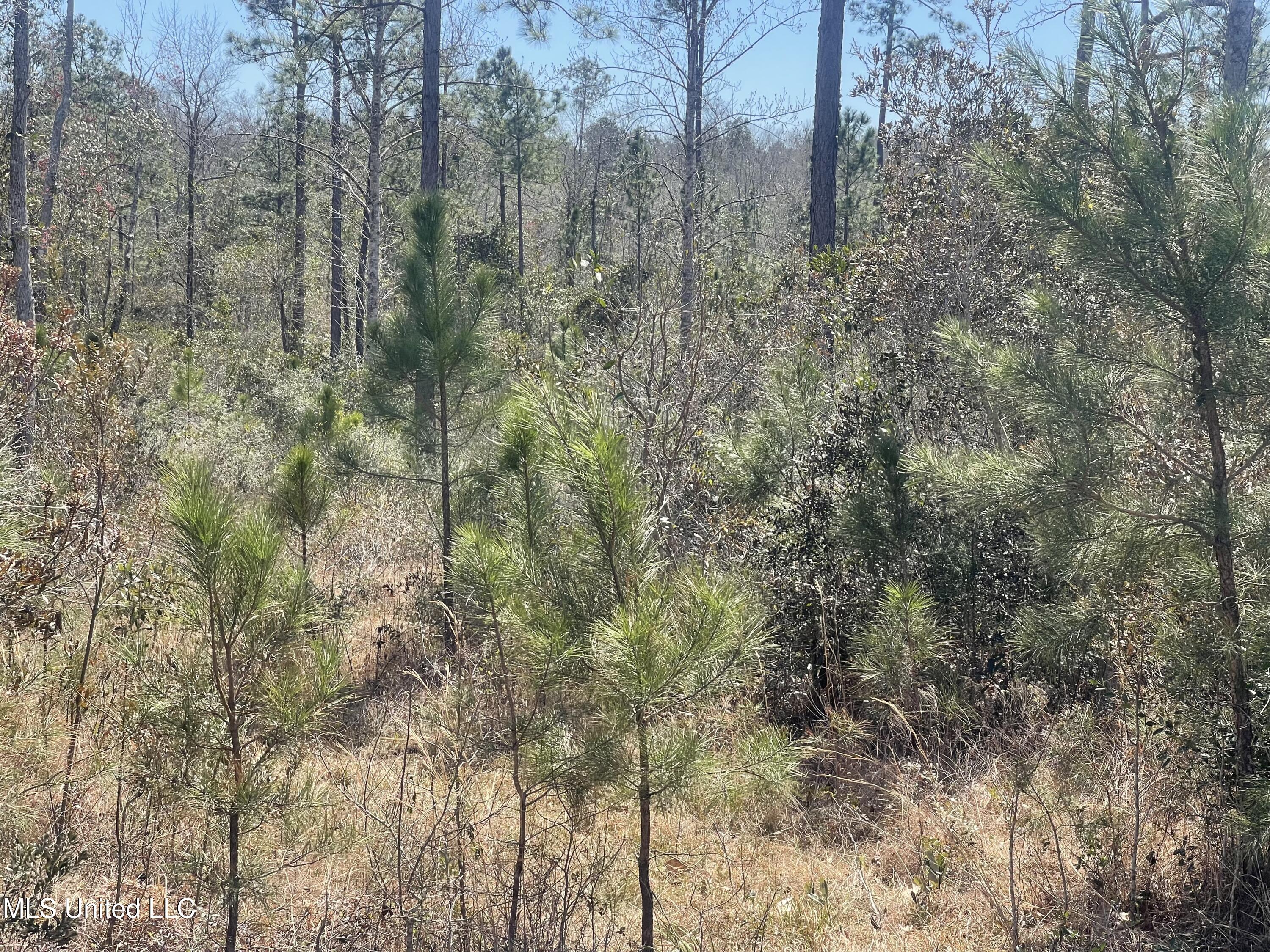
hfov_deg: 30.3
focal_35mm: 64
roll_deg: -0.8
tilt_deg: -5.2
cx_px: 635
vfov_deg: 22.9
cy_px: 476
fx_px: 2348
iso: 20
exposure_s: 1/528
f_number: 2.2
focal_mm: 7.5
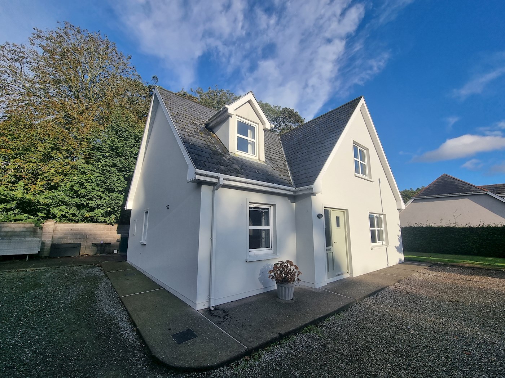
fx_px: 190
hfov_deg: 106.2
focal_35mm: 13
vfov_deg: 89.9
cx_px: 252
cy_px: 189
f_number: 2.2
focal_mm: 2.2
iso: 50
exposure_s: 1/1556
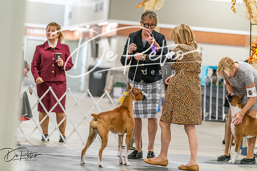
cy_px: 86
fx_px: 1150
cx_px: 128
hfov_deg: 12.8
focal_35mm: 161
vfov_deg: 8.5
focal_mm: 161
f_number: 3.5
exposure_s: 1/250
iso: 6400
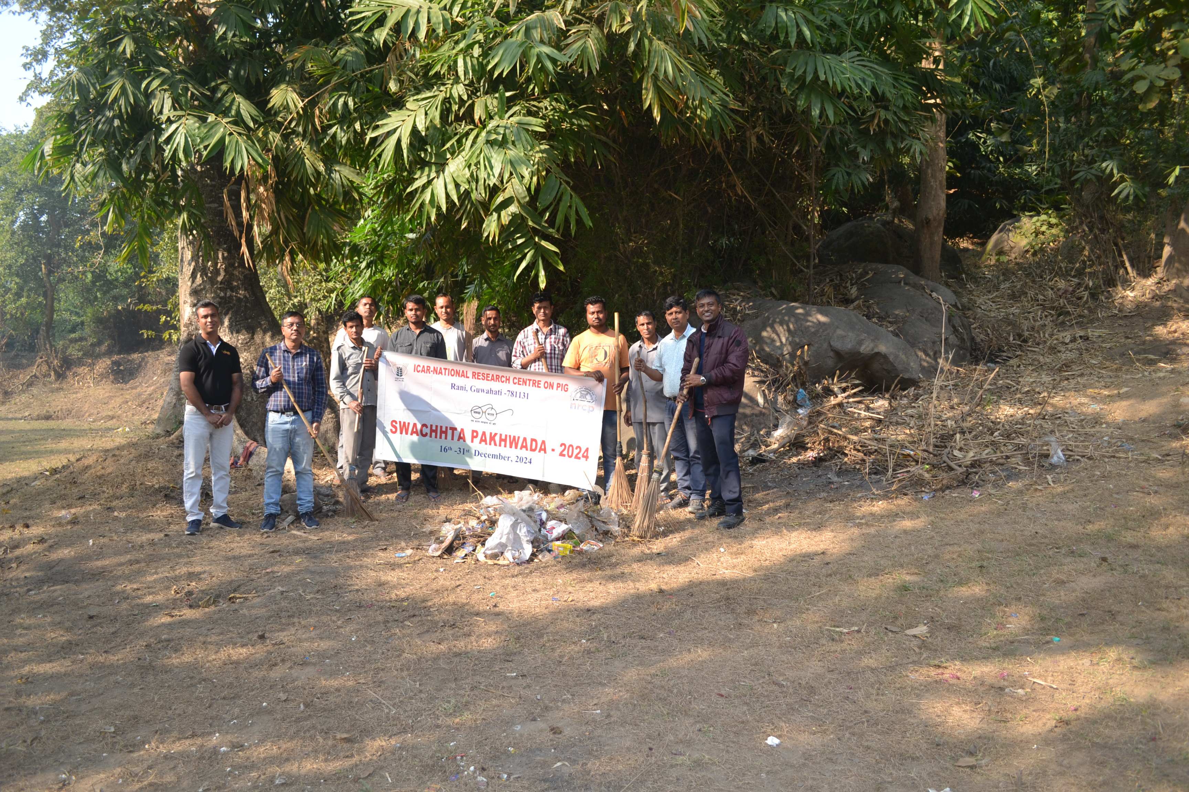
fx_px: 892
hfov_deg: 67.4
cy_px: 396
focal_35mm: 27
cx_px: 594
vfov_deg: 47.9
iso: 100
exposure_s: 1/200
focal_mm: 18
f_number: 3.5
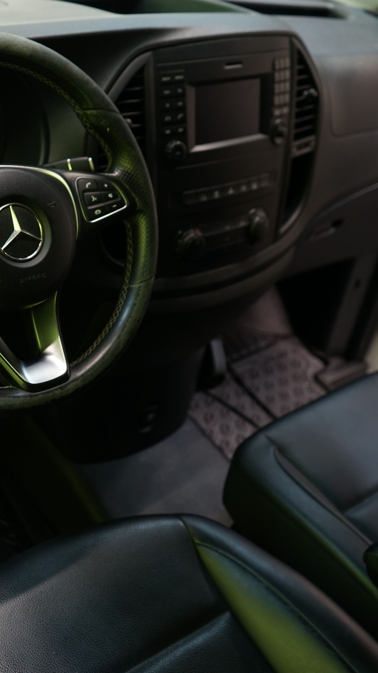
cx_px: 50
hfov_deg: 25.8
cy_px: 330
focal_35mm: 45
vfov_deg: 45.5
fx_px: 802
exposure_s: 1/30
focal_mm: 28
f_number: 3.5
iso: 500
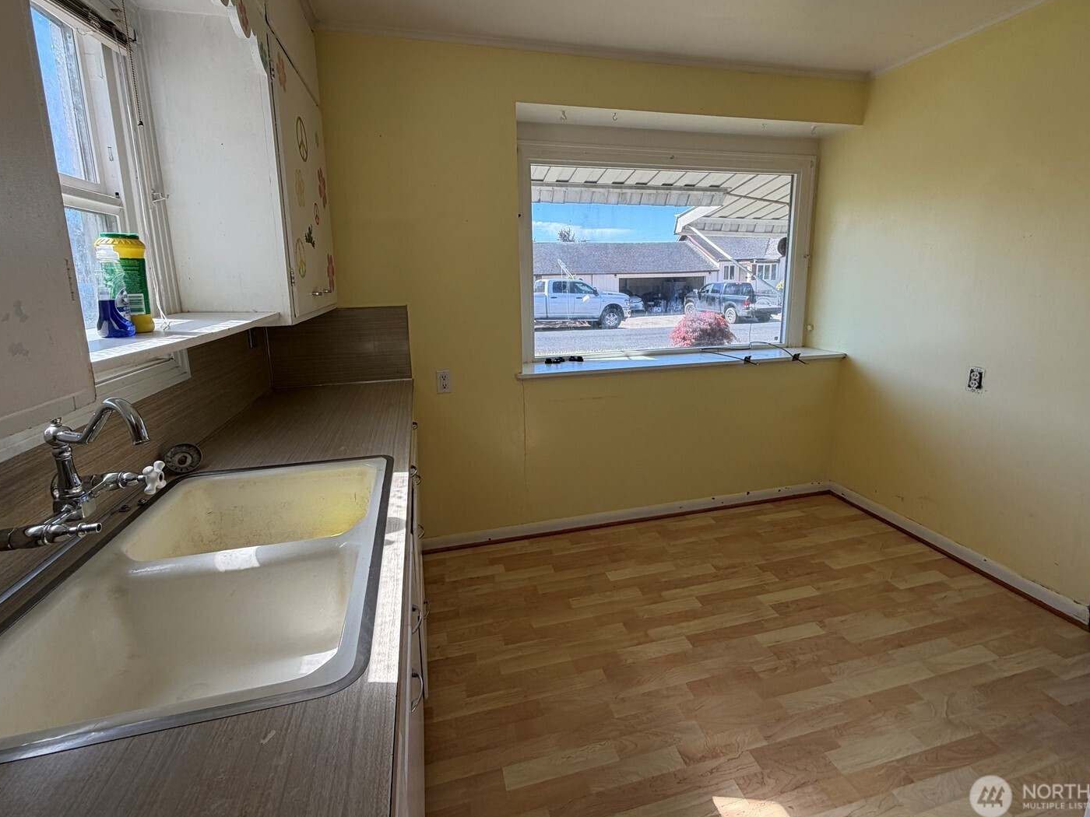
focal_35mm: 16
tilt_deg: -9.9
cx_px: 549
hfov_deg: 94.5
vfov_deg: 77.8
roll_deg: +1.2
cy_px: 361
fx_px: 504
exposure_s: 1/189
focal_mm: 2.22
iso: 50
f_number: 2.2
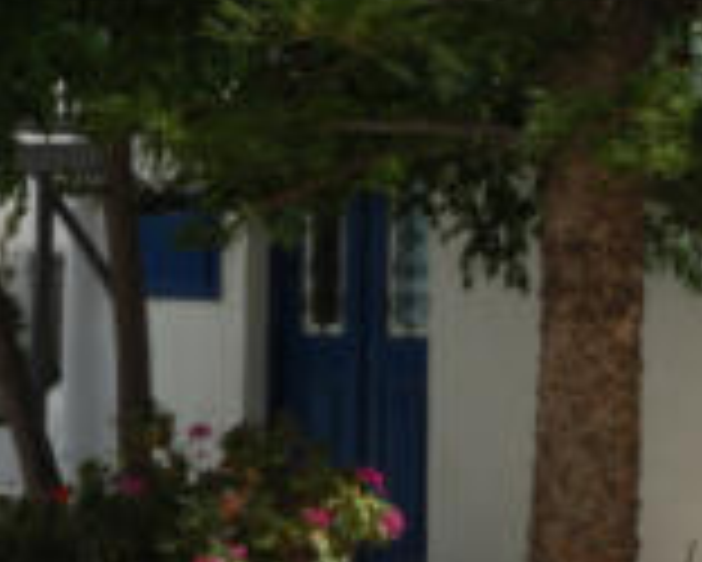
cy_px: 250
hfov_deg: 12.6
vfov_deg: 11.0
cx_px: -490
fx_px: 2931
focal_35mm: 141
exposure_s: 1/6
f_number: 22
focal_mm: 26
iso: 200
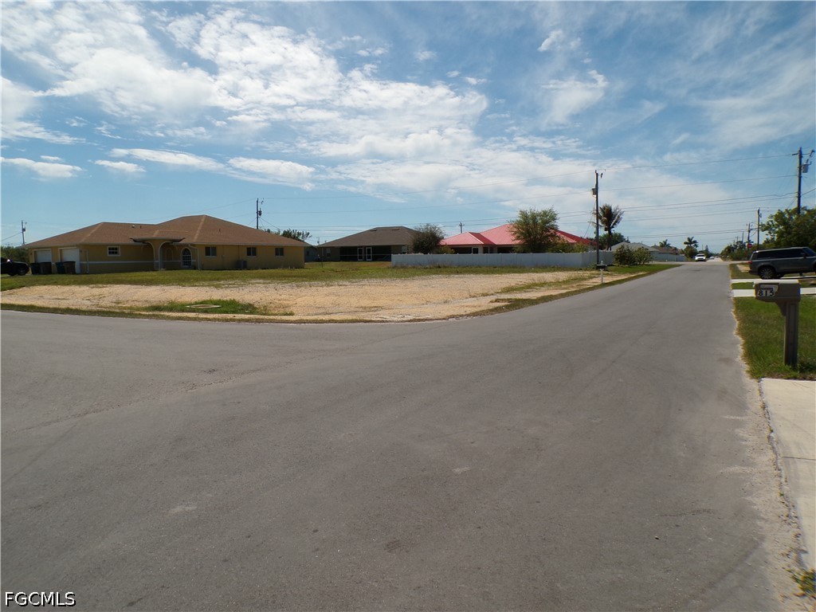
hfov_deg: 71.6
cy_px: 306
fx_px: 566
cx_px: 408
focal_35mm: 24
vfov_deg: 56.8
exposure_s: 1/900
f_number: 5.8
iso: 100
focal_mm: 4.3
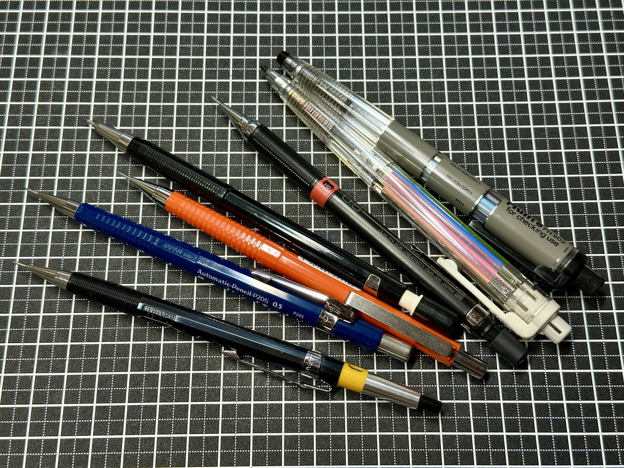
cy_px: 234
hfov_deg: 39.7
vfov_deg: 30.3
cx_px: 312
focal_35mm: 48
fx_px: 865
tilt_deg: -67.9
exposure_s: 1/120
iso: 80
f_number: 1.78
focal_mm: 6.86
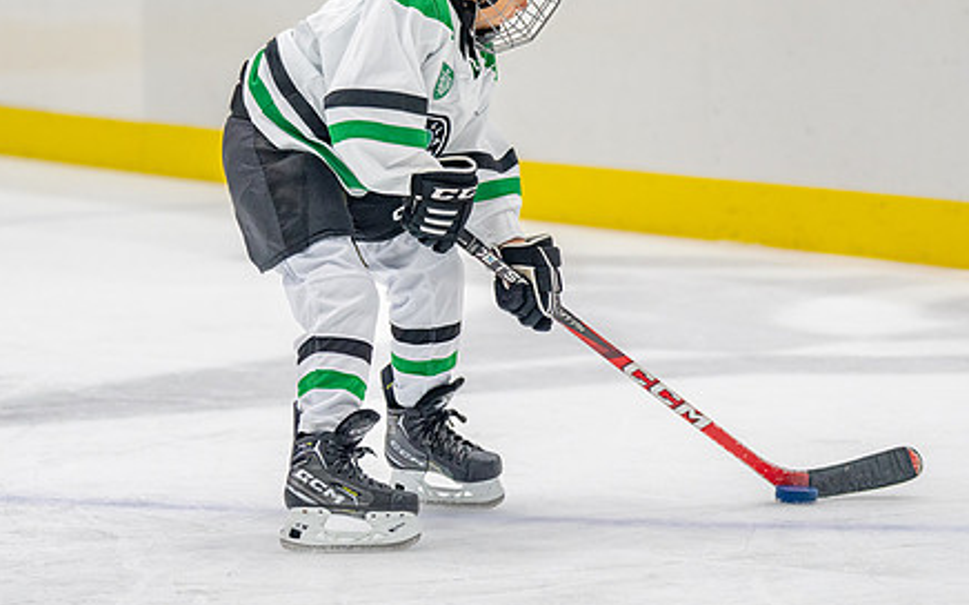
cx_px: 351
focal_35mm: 240
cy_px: 57
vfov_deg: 5.5
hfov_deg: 8.7
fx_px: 6335
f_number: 2.8
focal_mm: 122
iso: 1000
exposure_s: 1/1600
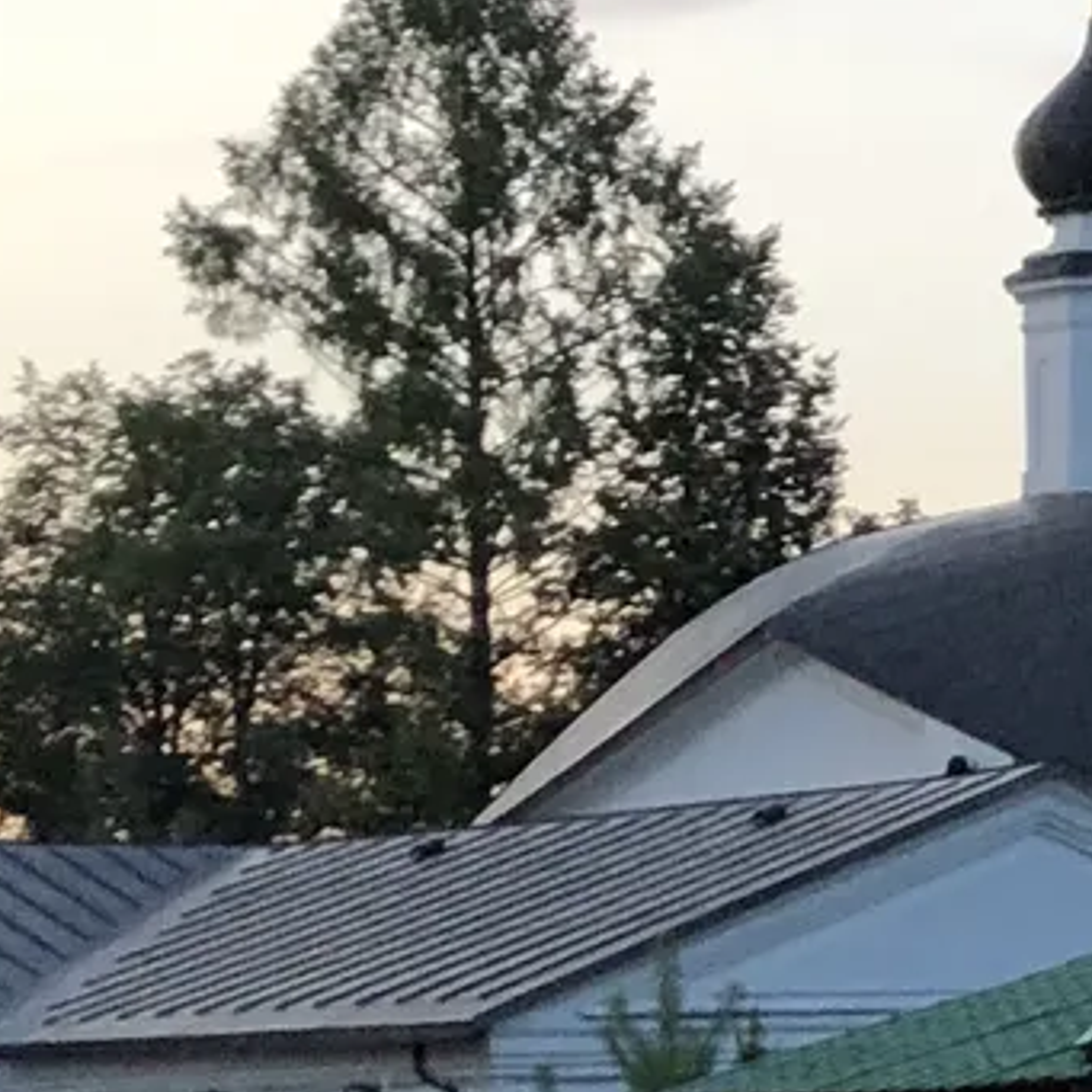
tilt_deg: +5.1
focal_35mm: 174
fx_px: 6210
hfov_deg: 9.3
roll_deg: +1.4
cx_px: 2360
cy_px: 384
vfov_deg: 10.0
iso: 25
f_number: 1.8
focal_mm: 4
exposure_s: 1/40
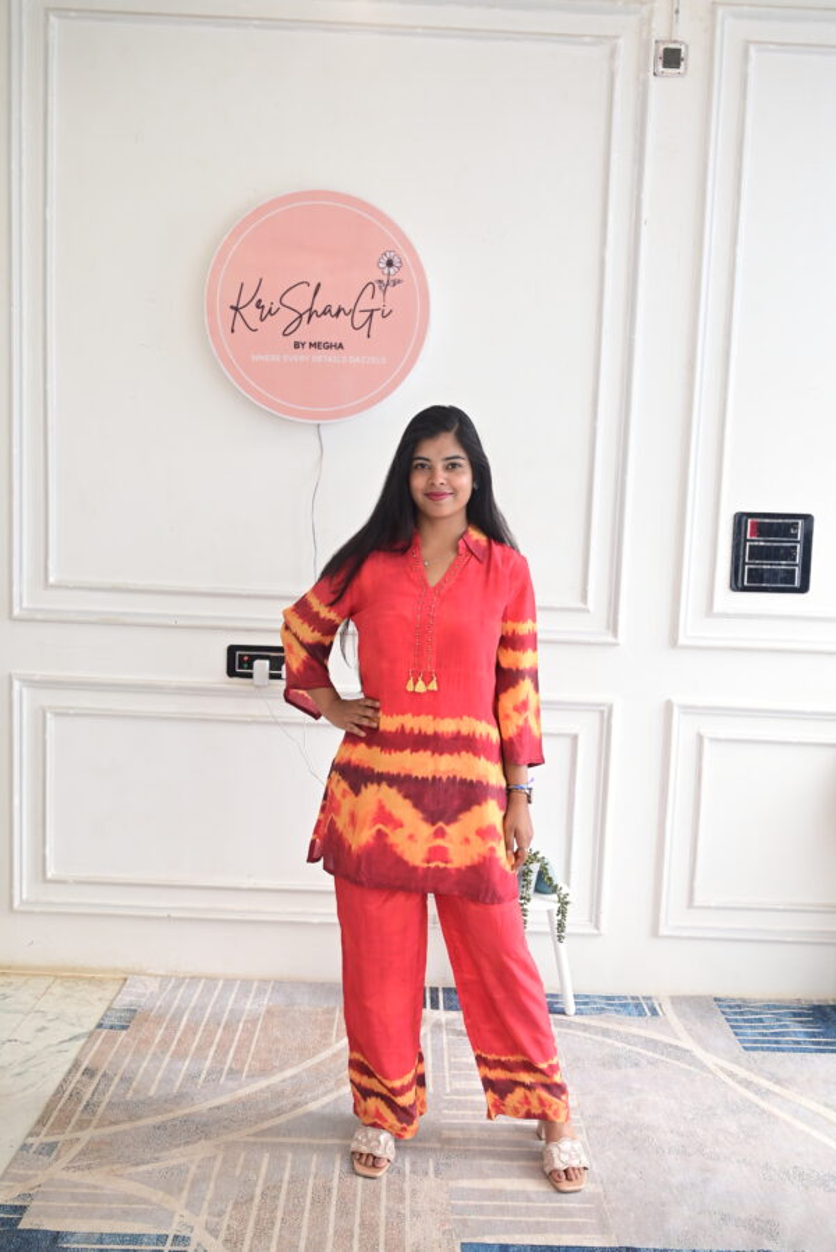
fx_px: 1079
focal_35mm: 31
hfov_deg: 42.4
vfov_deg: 60.3
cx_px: 418
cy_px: 626
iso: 640
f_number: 6.3
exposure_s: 1/200
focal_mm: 31
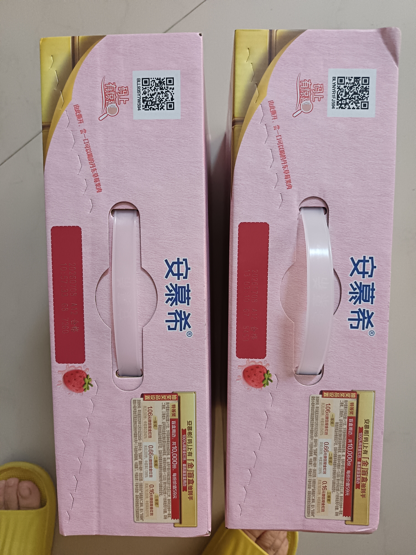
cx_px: 208
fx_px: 385
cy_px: 278
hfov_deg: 56.8
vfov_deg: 71.6
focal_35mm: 24
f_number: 1.75
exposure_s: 1/25
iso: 3827
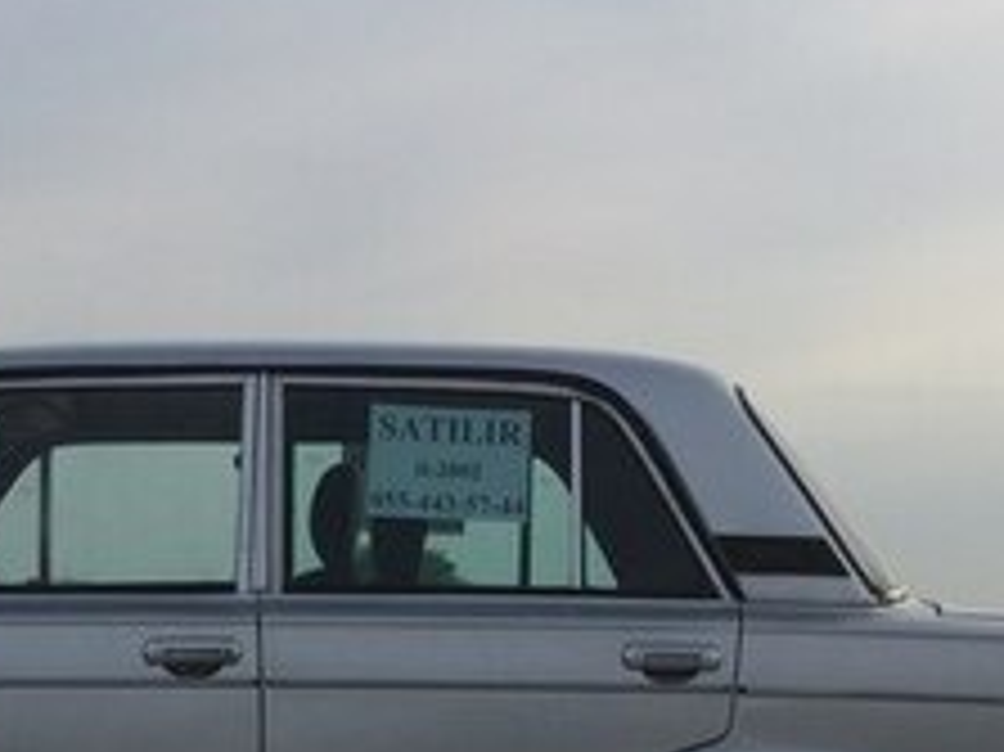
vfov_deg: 16.4
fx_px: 2493
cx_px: 338
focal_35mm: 86
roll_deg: +0.4
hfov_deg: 22.7
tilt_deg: -7.2
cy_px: 907
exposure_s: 1/1642
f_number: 2.2
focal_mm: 4.15
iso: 32
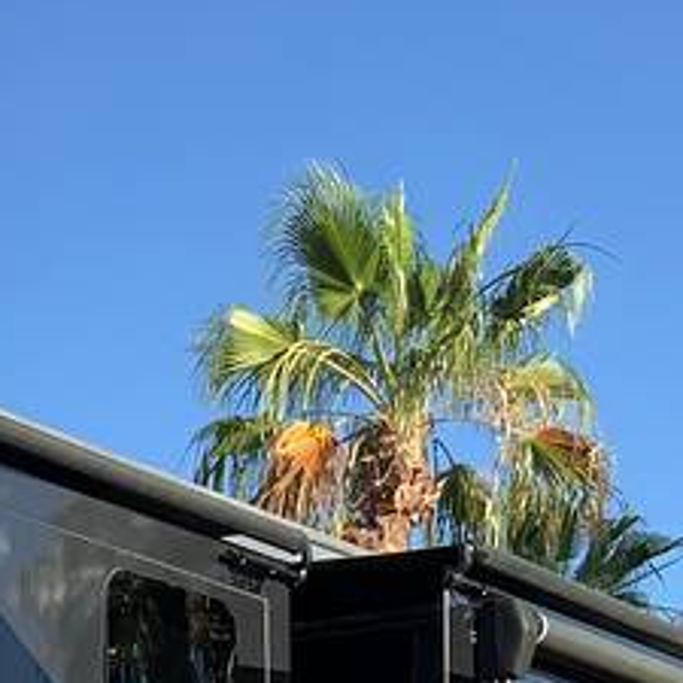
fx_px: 2545
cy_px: 1005
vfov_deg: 14.3
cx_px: -118
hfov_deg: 14.8
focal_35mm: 114
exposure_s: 1/1250
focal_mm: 3
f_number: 1.8
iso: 16
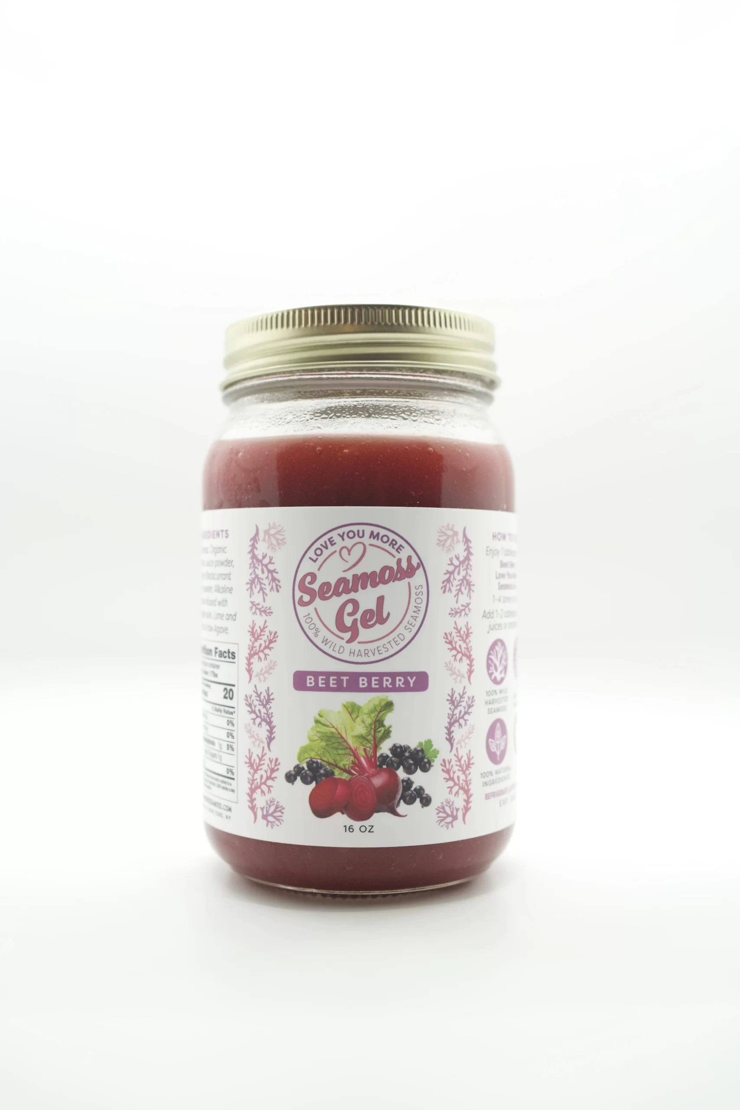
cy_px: 555
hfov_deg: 37.9
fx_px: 1079
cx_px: 370
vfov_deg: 54.4
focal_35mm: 35
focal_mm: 35
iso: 1250
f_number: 4
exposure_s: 1/200
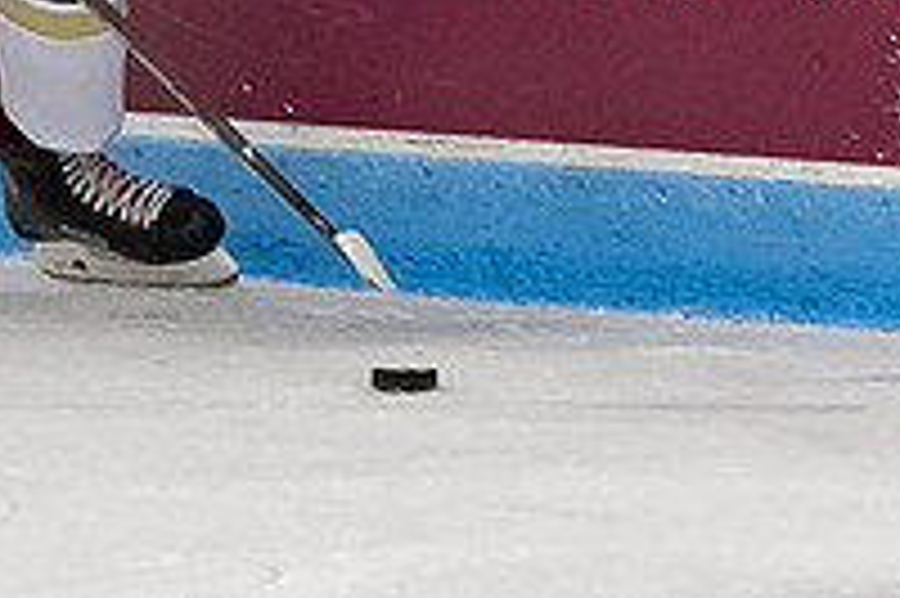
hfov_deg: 1.5
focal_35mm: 1398
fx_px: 34920
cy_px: -374
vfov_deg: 1.0
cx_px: -61
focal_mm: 160
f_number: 3.2
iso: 2500
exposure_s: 1/800
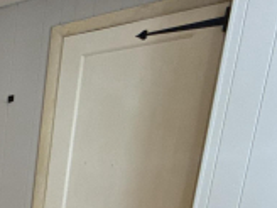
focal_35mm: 57
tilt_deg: -12.7
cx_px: -178
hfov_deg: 23.6
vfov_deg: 22.5
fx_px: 456
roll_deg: -0.9
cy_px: 282
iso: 500
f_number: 2.2
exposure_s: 1/60
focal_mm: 2.22
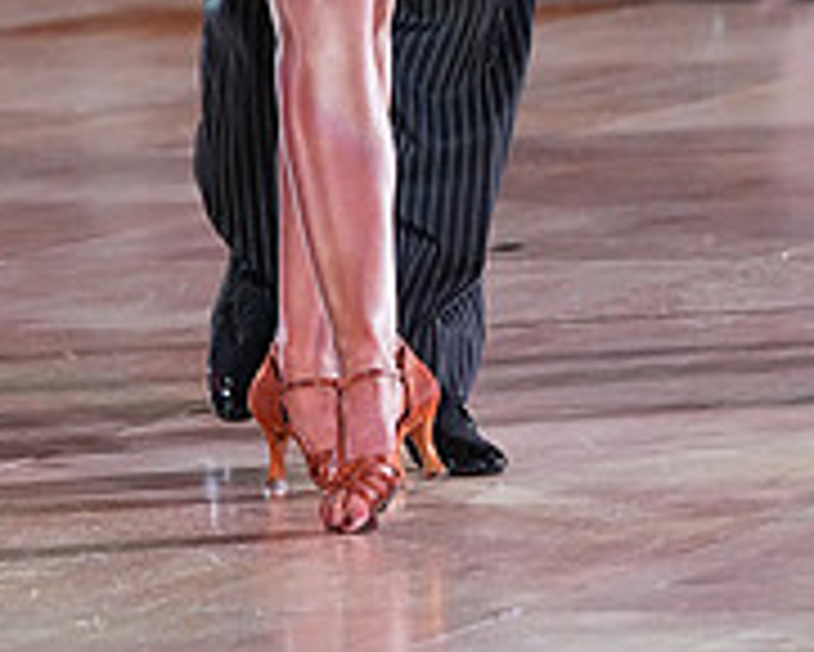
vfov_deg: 3.2
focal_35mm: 486
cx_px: 443
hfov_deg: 4.0
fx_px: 11715
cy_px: -355
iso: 8000
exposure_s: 1/400
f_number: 5
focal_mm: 162
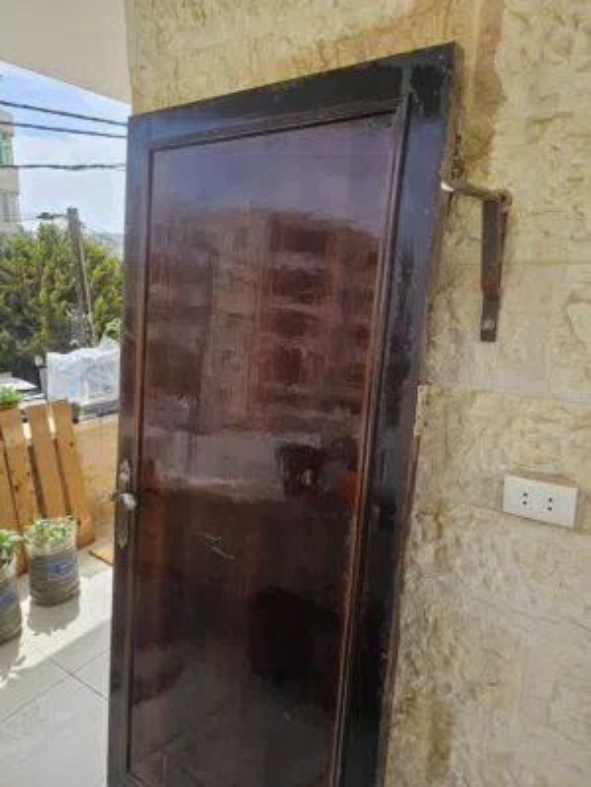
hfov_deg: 58.9
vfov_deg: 73.9
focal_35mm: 23
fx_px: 524
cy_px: 394
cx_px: 296
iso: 10
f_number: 1.7
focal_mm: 6.3
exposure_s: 1/218
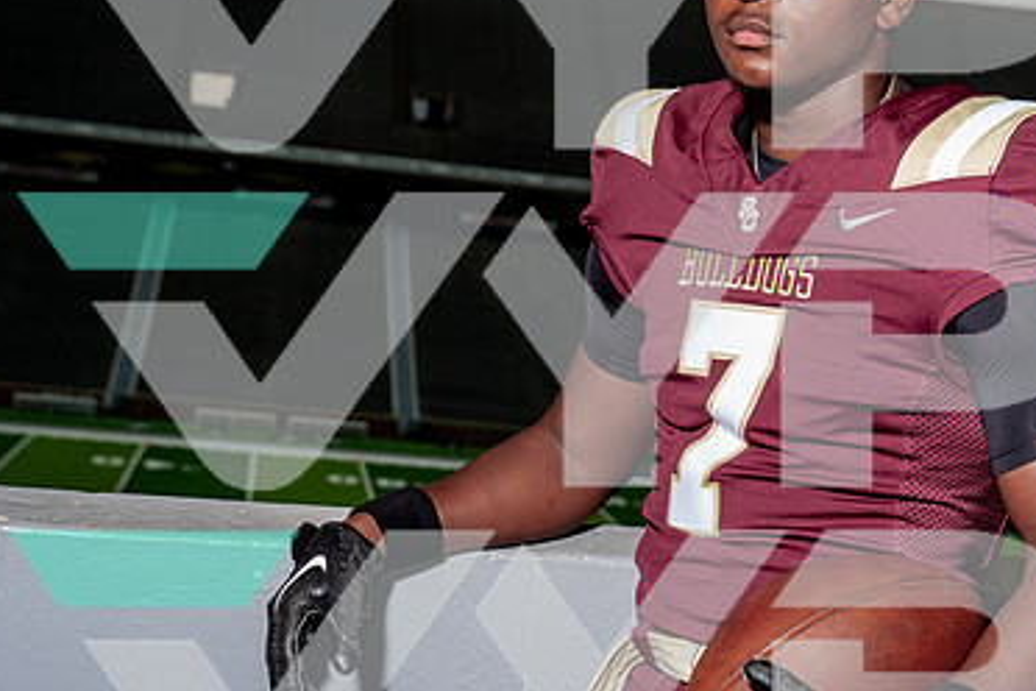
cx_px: 727
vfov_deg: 19.2
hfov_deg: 28.2
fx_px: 2043
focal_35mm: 71
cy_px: 341
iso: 640
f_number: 6.3
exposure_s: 1/250
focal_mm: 44
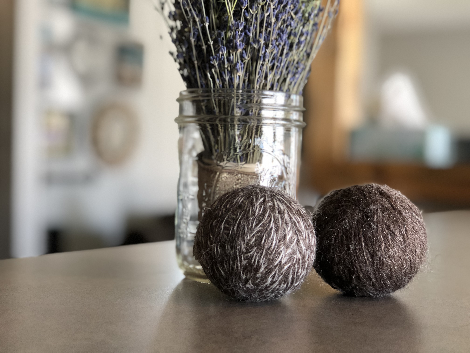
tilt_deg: -2.4
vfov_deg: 25.7
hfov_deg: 33.8
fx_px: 774
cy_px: 176
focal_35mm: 57
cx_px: 235
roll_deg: -2.6
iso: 160
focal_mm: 6.6
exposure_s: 1/30
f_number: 2.8
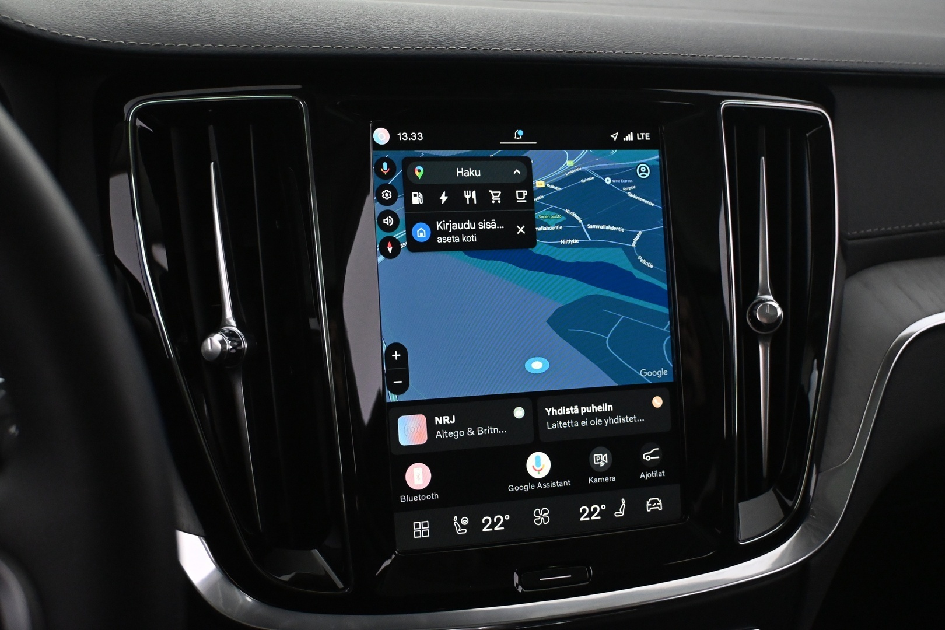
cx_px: 472
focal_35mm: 45
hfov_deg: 43.6
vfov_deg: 29.9
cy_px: 315
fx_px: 1181
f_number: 4.8
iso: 5000
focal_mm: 30
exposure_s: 1/60
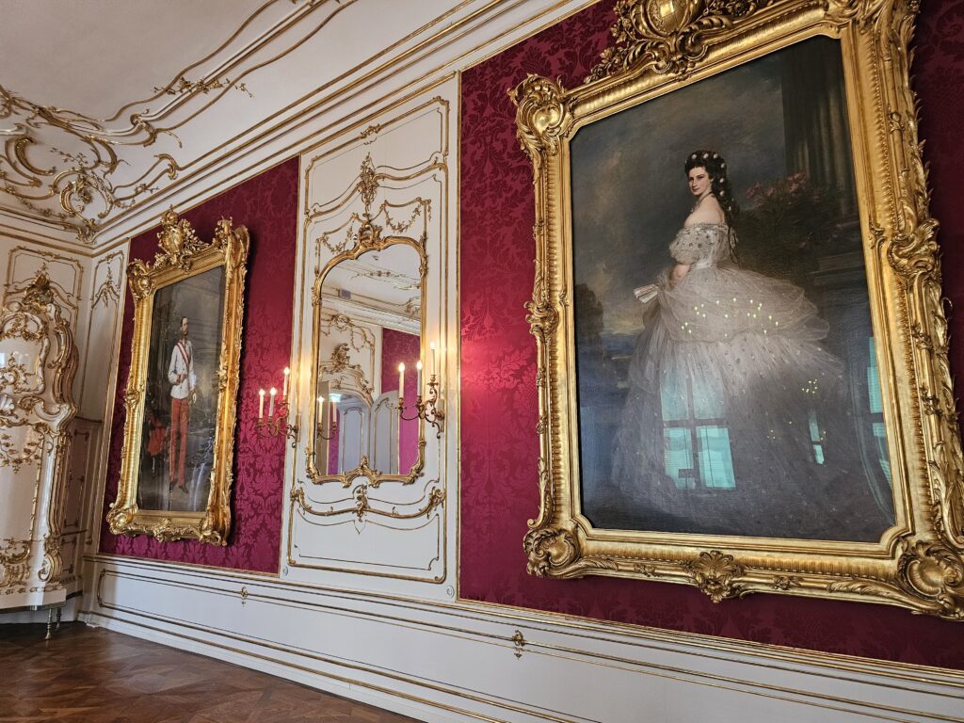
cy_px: 362
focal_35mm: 23
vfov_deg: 58.9
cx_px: 482
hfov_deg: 73.9
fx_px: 641
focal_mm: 6.3
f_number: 1.7
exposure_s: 1/100
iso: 500
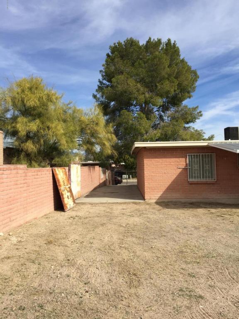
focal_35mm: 29
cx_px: 120
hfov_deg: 48.2
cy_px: 160
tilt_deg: +4.2
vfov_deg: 61.7
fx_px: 267
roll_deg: +0.5
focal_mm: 4.15
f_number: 2.2
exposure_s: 1/2198
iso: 32
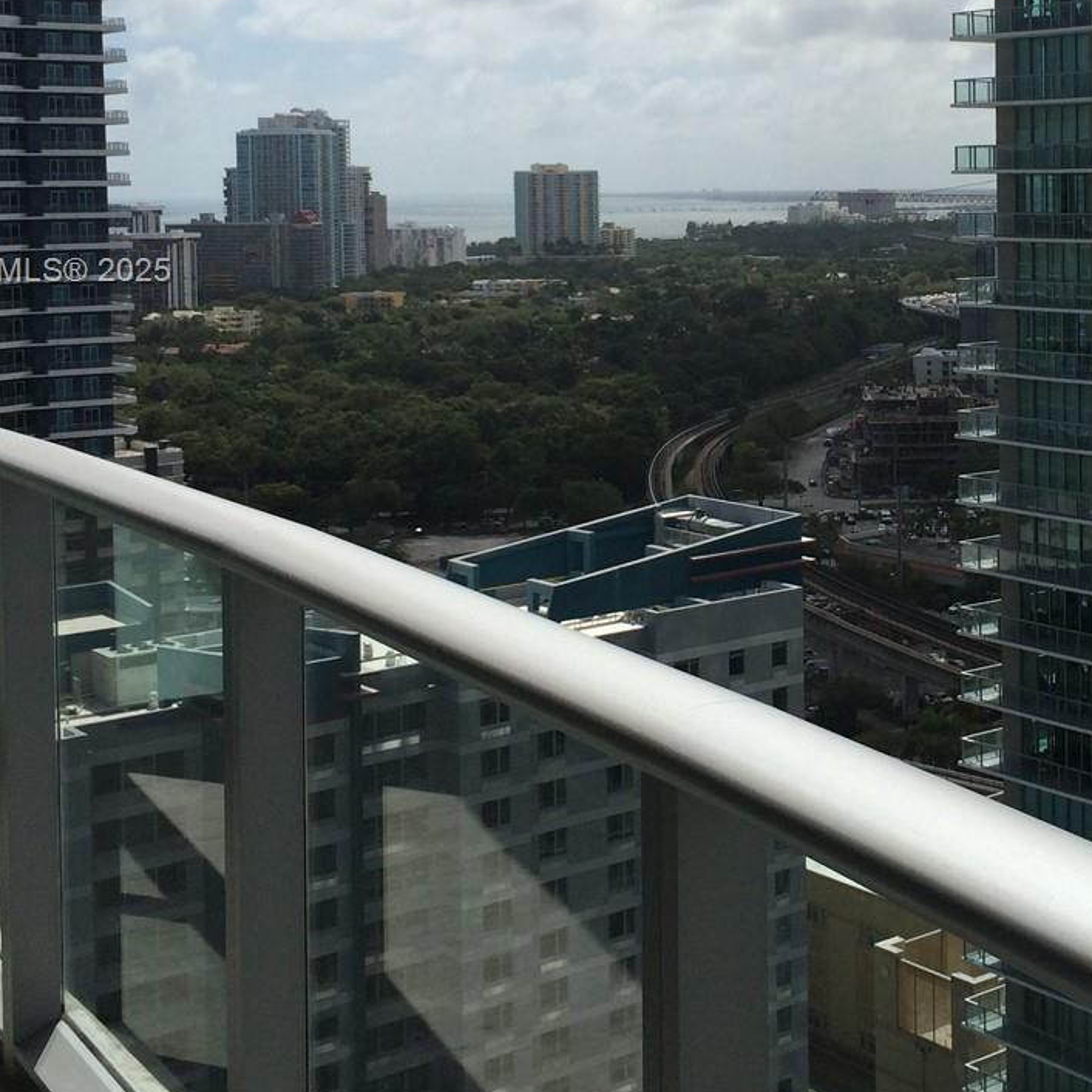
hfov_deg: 27.9
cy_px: 273
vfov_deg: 28.2
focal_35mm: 60
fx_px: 2141
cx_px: 913
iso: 40
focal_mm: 4.12
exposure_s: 1/5882
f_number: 2.2
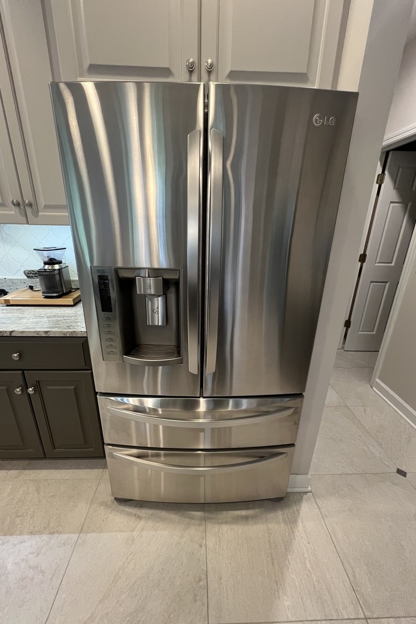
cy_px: 320
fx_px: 243
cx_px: 204
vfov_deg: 104.2
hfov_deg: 81.2
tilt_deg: -21.5
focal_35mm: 14
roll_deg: -1.7
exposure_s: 1/60
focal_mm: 1.57
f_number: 1.8
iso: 320
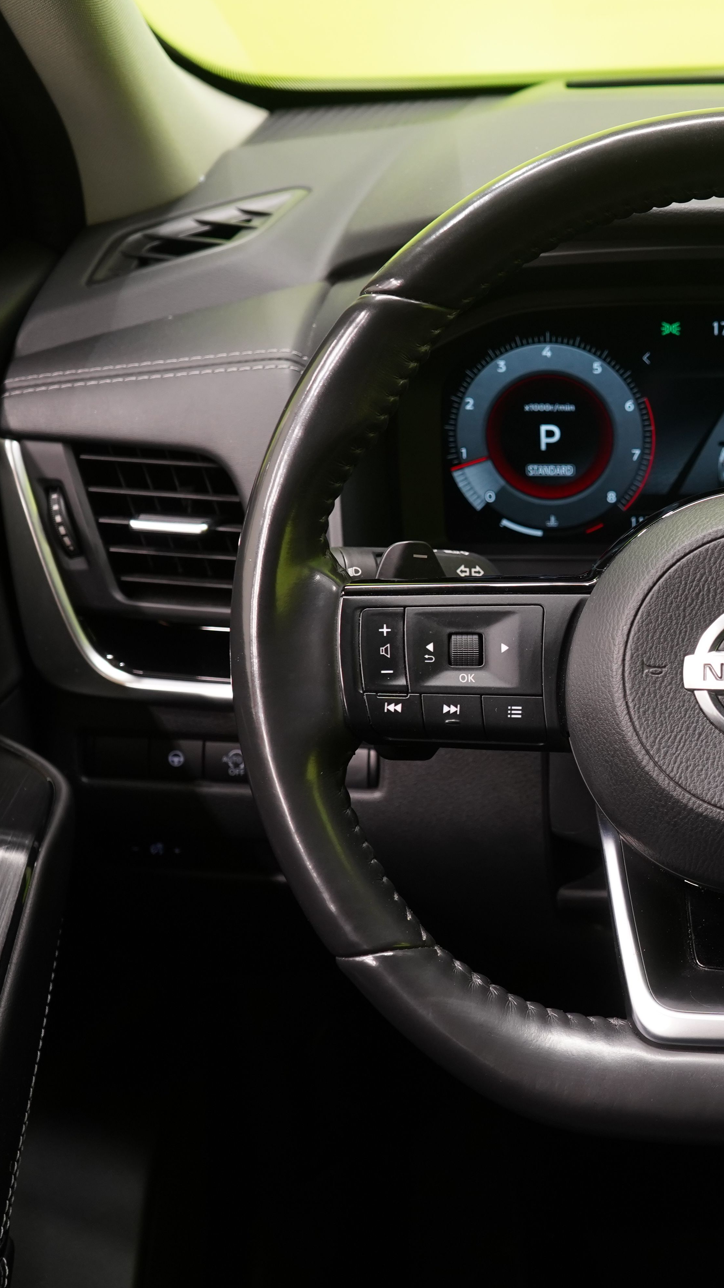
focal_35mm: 54
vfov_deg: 38.5
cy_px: 644
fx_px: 1843
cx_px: 765
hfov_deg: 21.3
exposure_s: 1/25
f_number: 5
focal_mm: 34
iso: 1250
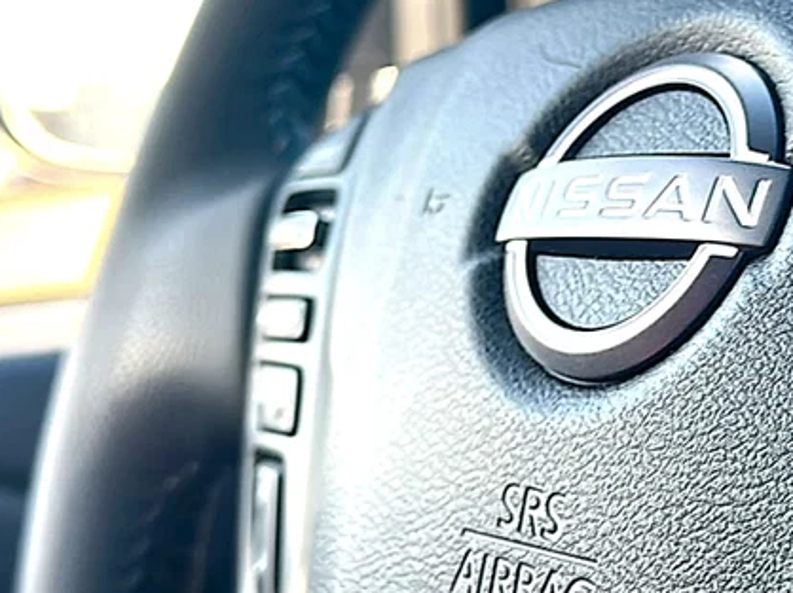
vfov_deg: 23.5
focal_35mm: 62
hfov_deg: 30.7
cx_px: 598
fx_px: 1420
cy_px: 206
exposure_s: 1/114
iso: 80
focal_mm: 6.86
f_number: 1.78
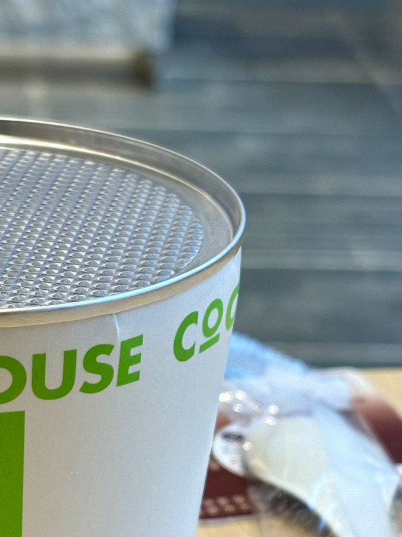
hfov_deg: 12.7
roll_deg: -2.5
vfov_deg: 16.8
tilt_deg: -25.5
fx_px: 1797
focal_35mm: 116
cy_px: 427
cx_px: 60
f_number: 1.6
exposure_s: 1/100
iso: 50
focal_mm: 5.96
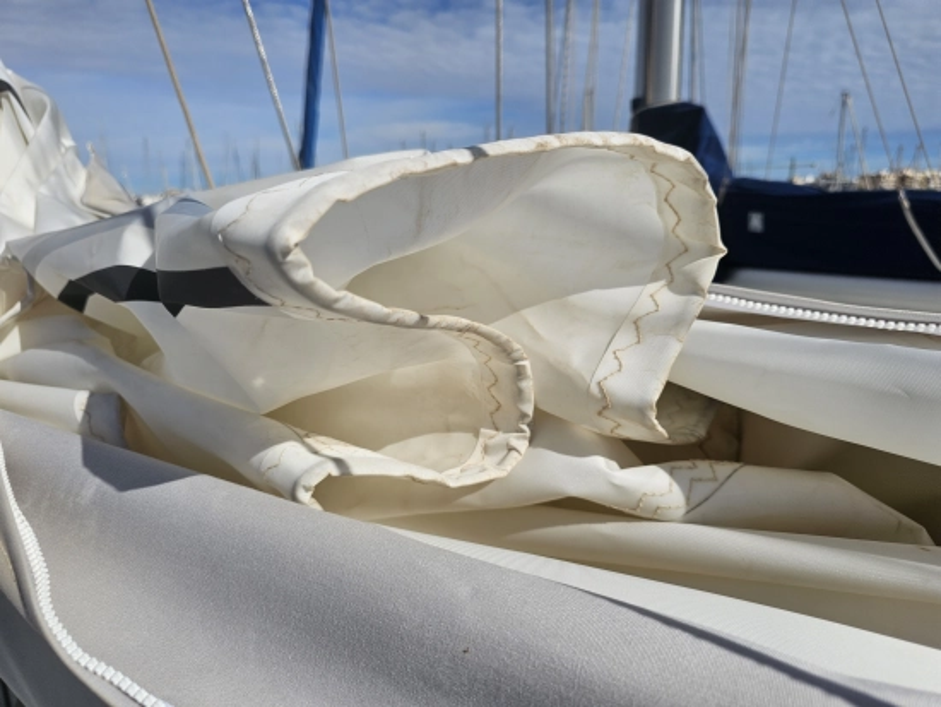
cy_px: 354
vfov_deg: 58.9
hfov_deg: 73.9
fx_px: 626
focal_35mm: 23
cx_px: 470
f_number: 1.7
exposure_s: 1/1889
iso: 10
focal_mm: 6.3
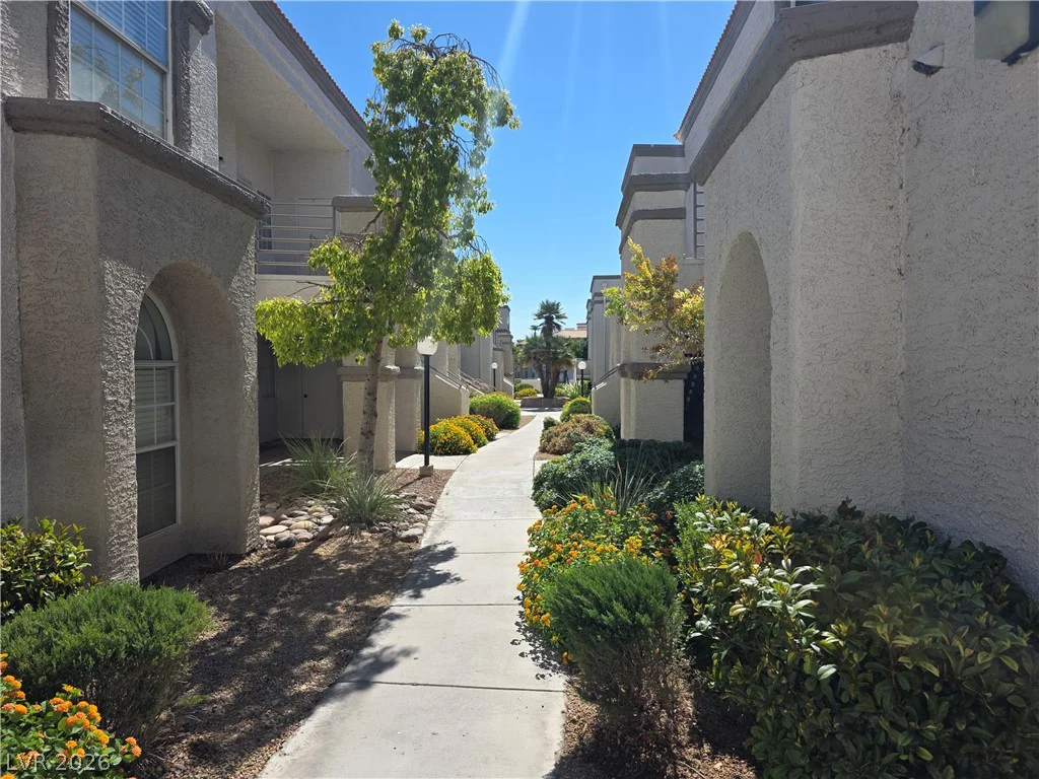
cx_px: 520
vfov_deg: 58.9
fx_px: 690
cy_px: 390
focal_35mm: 23
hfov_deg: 73.9
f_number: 1.7
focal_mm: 6.3
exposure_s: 1/5447
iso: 80
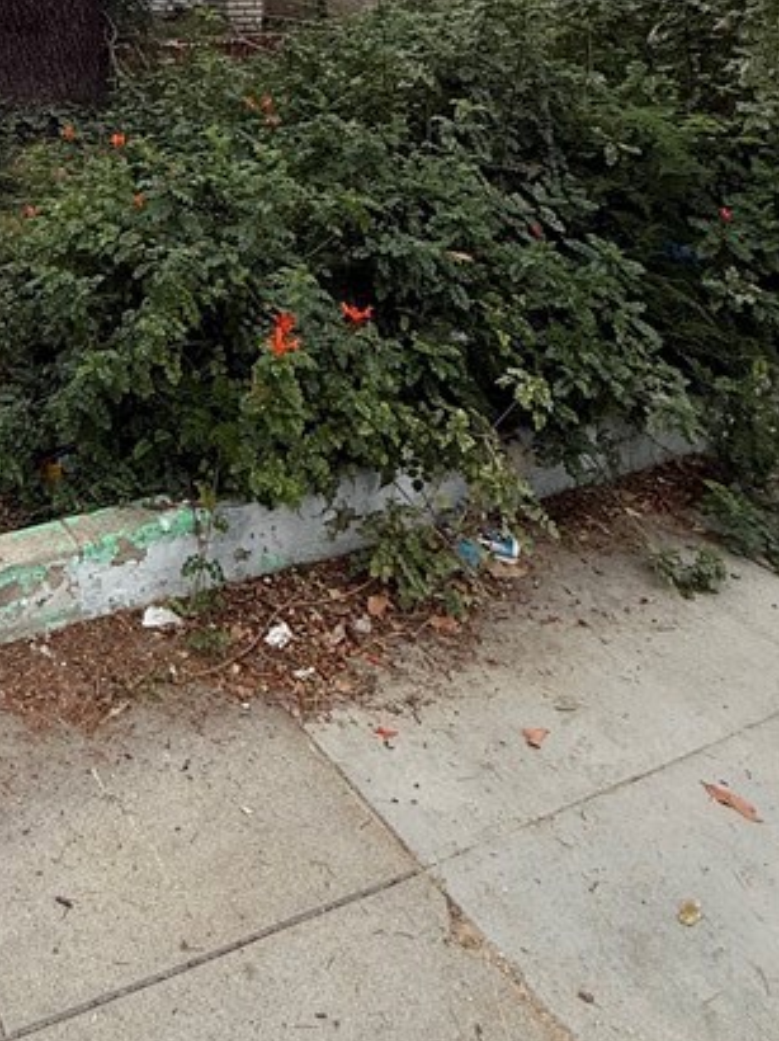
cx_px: 13
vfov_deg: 43.5
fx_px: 1051
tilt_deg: -1.4
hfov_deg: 36.8
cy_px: -43
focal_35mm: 35
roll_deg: -0.8
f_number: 2.2
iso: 64
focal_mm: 2.22
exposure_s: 1/853
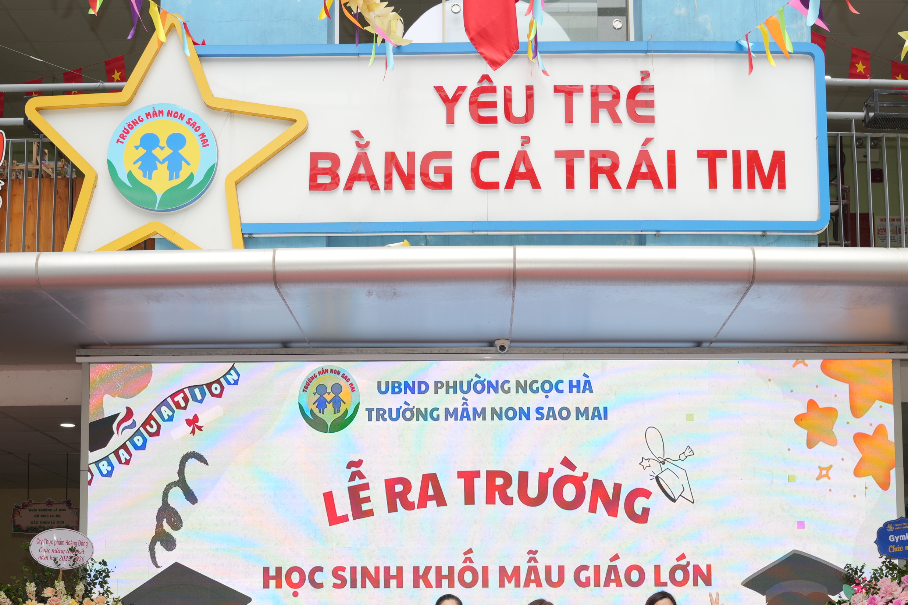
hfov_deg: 35.5
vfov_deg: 23.5
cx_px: 480
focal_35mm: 56
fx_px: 1417
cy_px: 549
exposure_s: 1/200
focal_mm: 30.1
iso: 160
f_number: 4
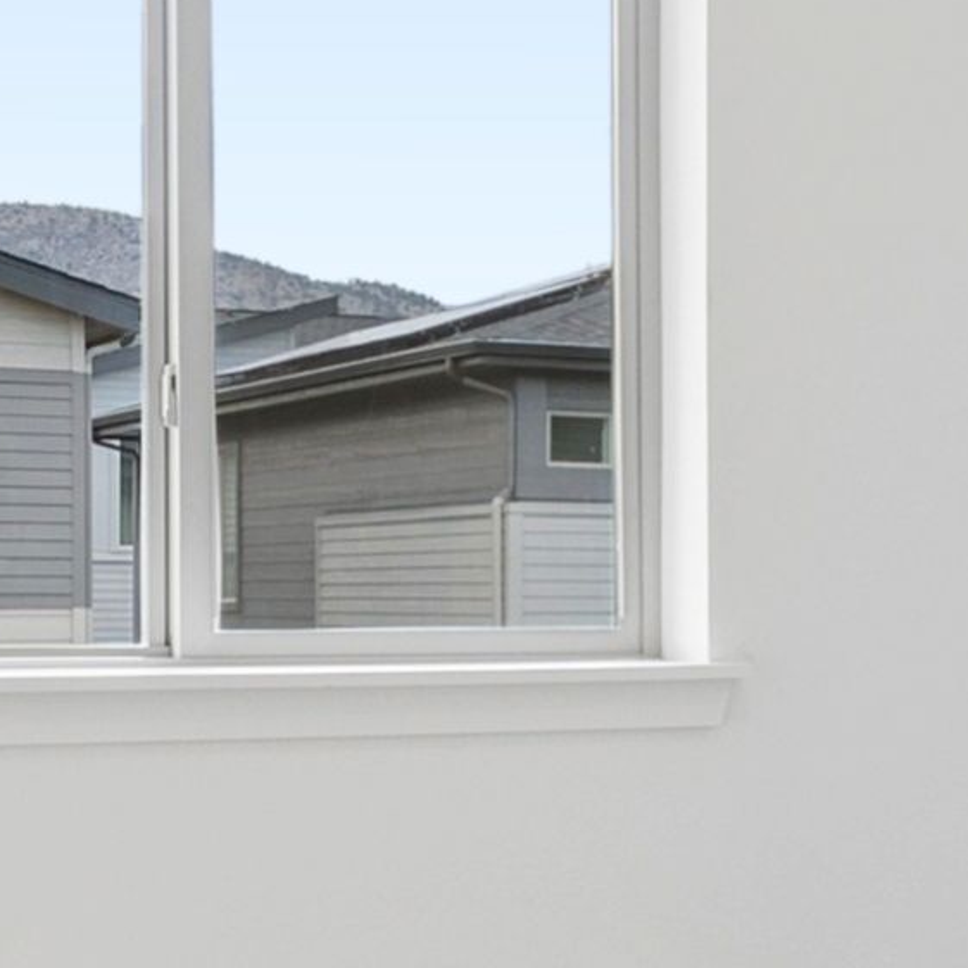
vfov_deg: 19.2
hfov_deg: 19.0
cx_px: 814
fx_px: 2847
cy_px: 637
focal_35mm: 90
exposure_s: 1/60
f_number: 8
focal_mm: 14
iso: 500
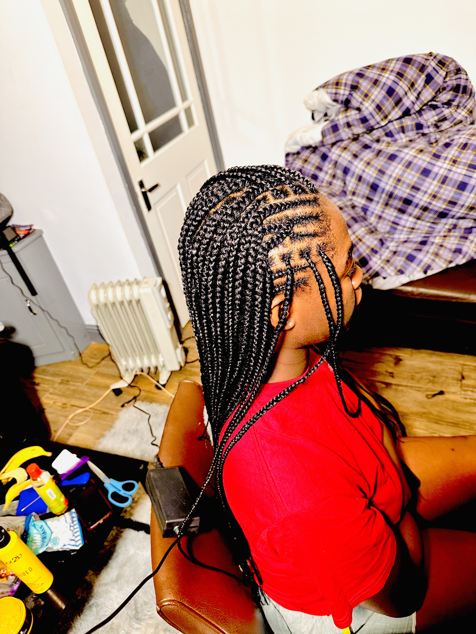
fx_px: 440
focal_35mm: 24
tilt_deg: -35.9
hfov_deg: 56.8
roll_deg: +12.2
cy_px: 317
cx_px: 238
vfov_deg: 71.6
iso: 200
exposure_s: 1/50
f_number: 1.78
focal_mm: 6.86
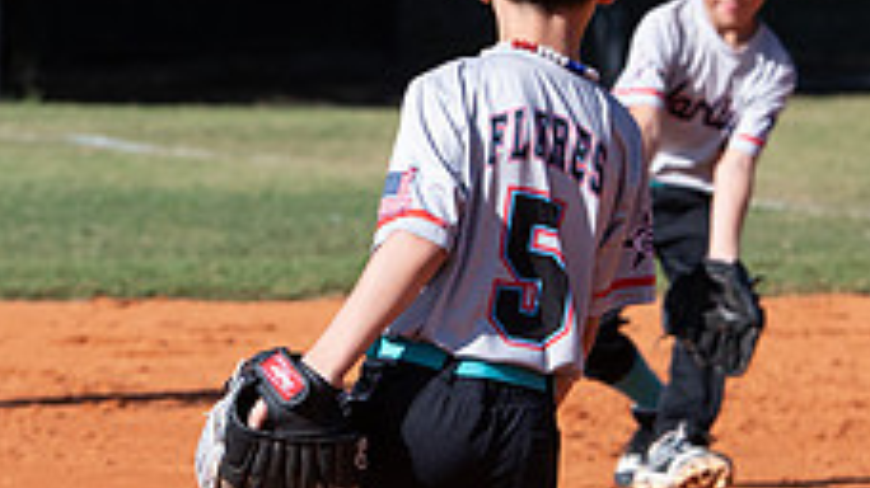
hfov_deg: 3.9
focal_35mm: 560
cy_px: 345
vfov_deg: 2.2
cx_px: 542
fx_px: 12913
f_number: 8
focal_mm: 140
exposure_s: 1/1000
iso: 450
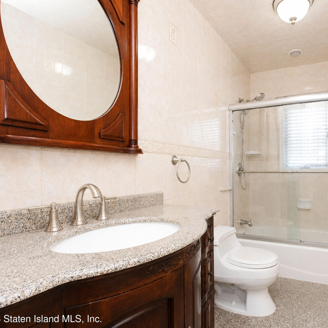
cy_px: 163
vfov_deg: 74.8
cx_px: 229
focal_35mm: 20
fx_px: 214
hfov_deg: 71.7
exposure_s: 1/125
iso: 1600
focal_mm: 10
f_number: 9
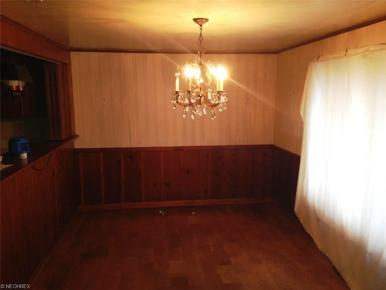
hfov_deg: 55.4
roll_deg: -0.9
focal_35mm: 33
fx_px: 368
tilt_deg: -10.6
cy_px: 145
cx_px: 193
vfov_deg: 42.9
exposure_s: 1/20
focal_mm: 4.12
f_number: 2.4
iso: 80
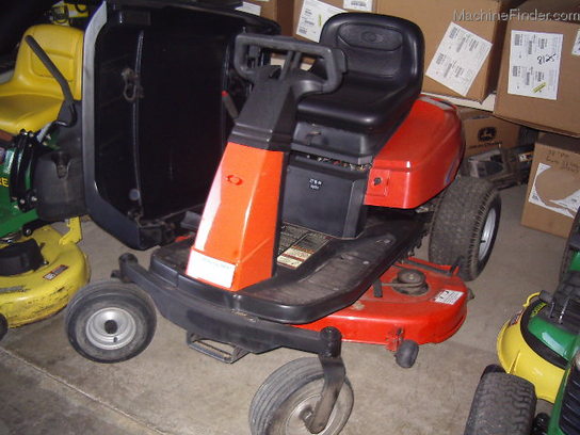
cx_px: 290
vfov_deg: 37.7
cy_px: 218
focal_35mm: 38
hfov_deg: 49.0
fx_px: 637
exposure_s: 1/60
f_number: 2.6
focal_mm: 5.8
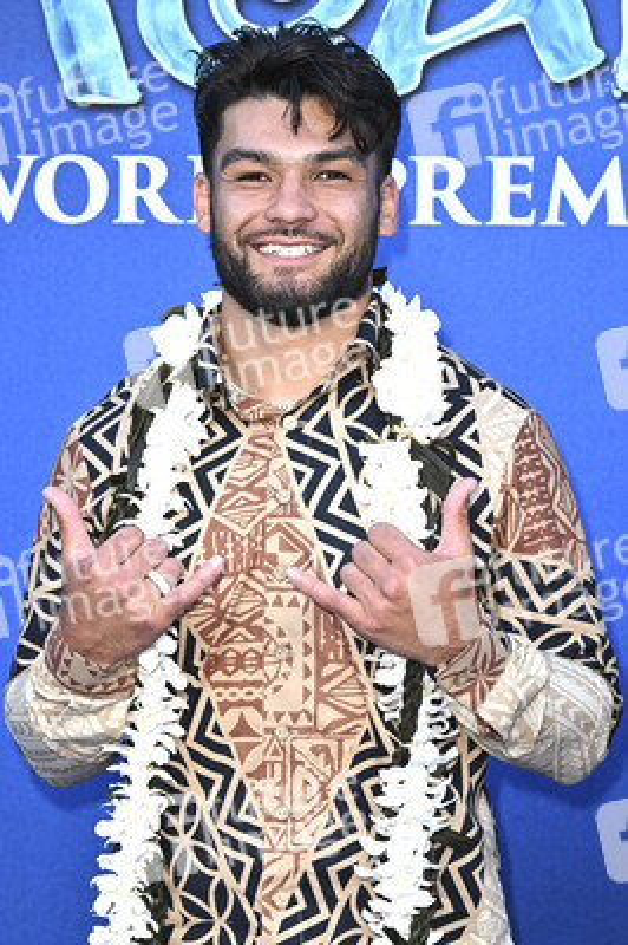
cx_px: 314
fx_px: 2359
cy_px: 472
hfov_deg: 15.2
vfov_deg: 22.6
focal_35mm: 90
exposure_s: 1/250
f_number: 6.3
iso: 1000
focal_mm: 90
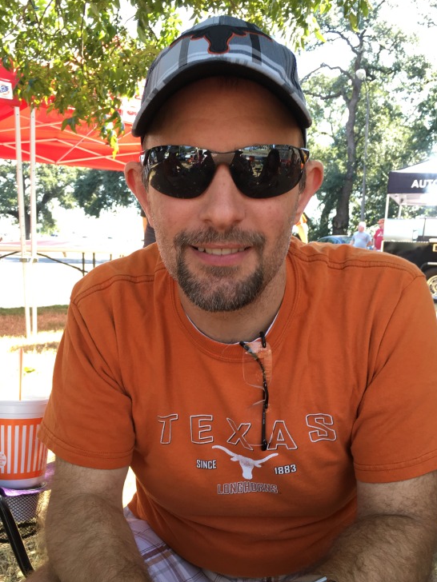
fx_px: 572
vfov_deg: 53.8
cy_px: 324
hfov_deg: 41.8
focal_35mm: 34
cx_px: 211
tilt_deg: -3.3
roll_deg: -3.0
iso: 32
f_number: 2.2
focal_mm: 4.15
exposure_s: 1/120
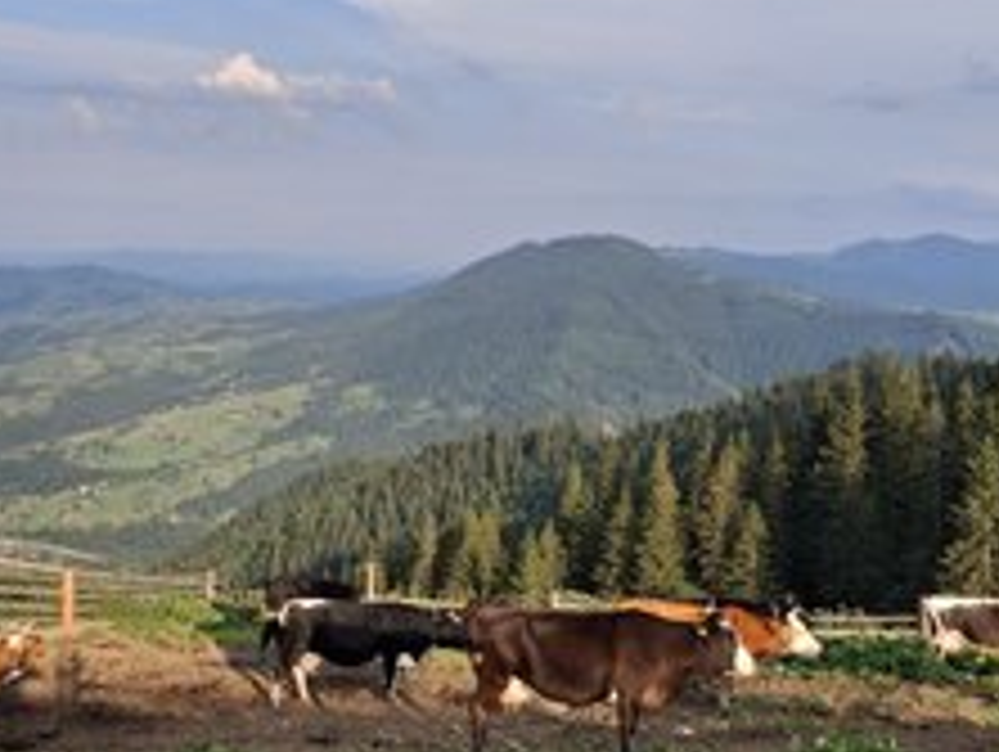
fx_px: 1300
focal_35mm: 45
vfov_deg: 31.6
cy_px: 180
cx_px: 360
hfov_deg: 41.7
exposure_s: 1/929
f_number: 1.8
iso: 32
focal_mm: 4.69
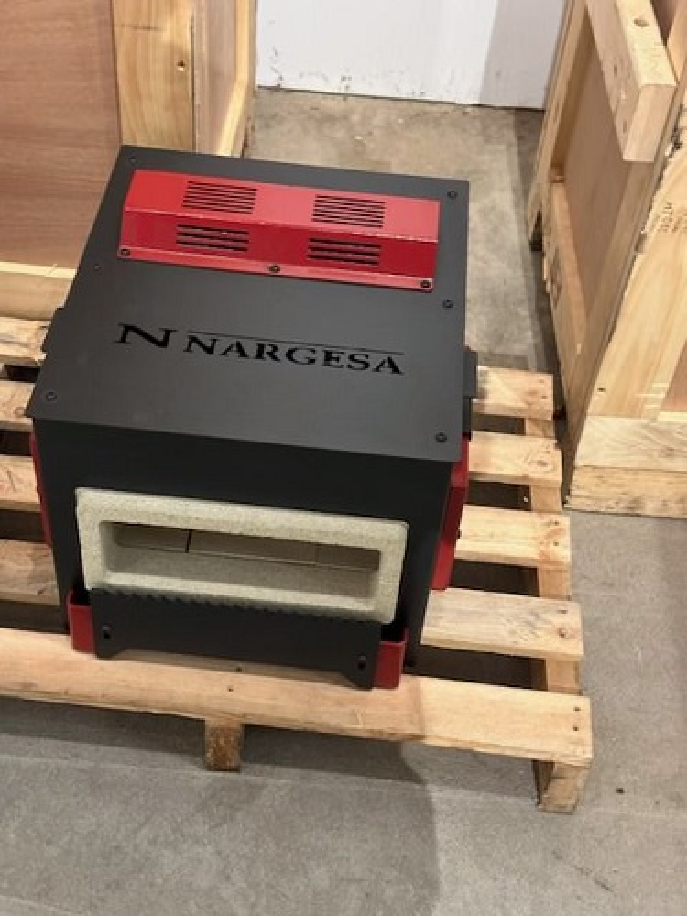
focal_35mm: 48
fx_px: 1270
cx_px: 344
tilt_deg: -45.9
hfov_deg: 30.3
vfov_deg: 39.7
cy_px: 458
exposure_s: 1/40
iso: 320
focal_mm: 6.86
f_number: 1.78
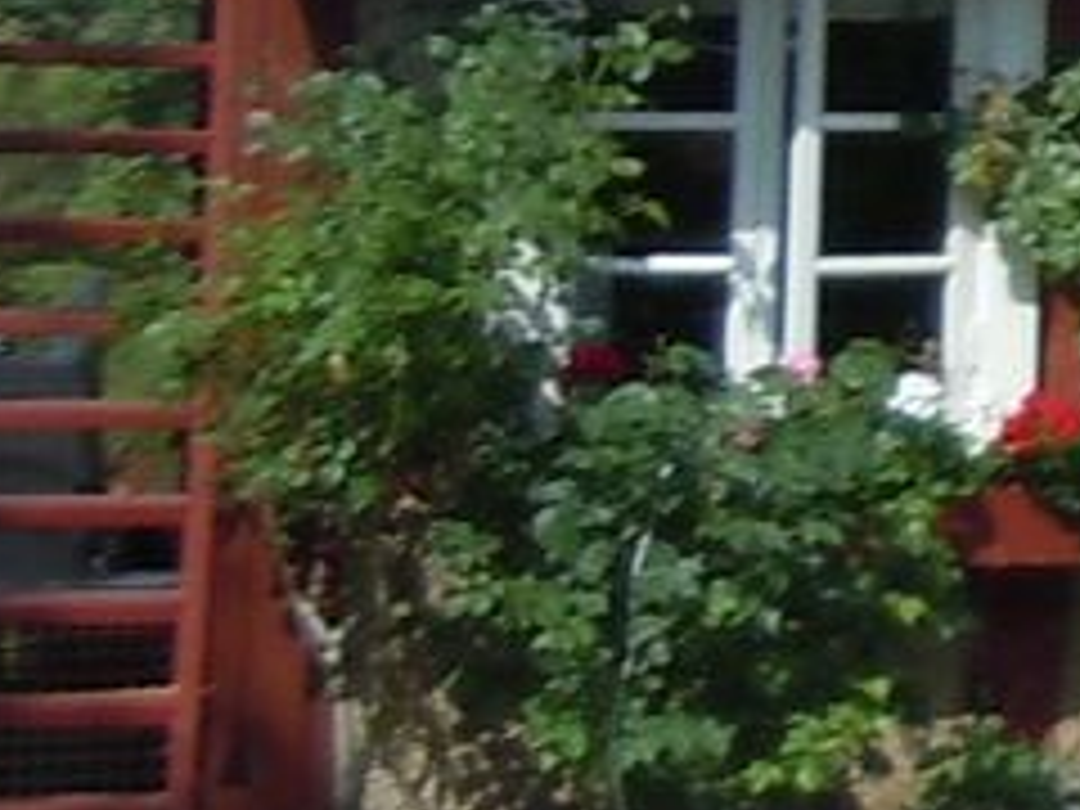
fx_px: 6240
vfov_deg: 7.3
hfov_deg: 8.7
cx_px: 2880
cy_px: -428
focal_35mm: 200
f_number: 3.5
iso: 100
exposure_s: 1/1000
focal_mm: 5.4
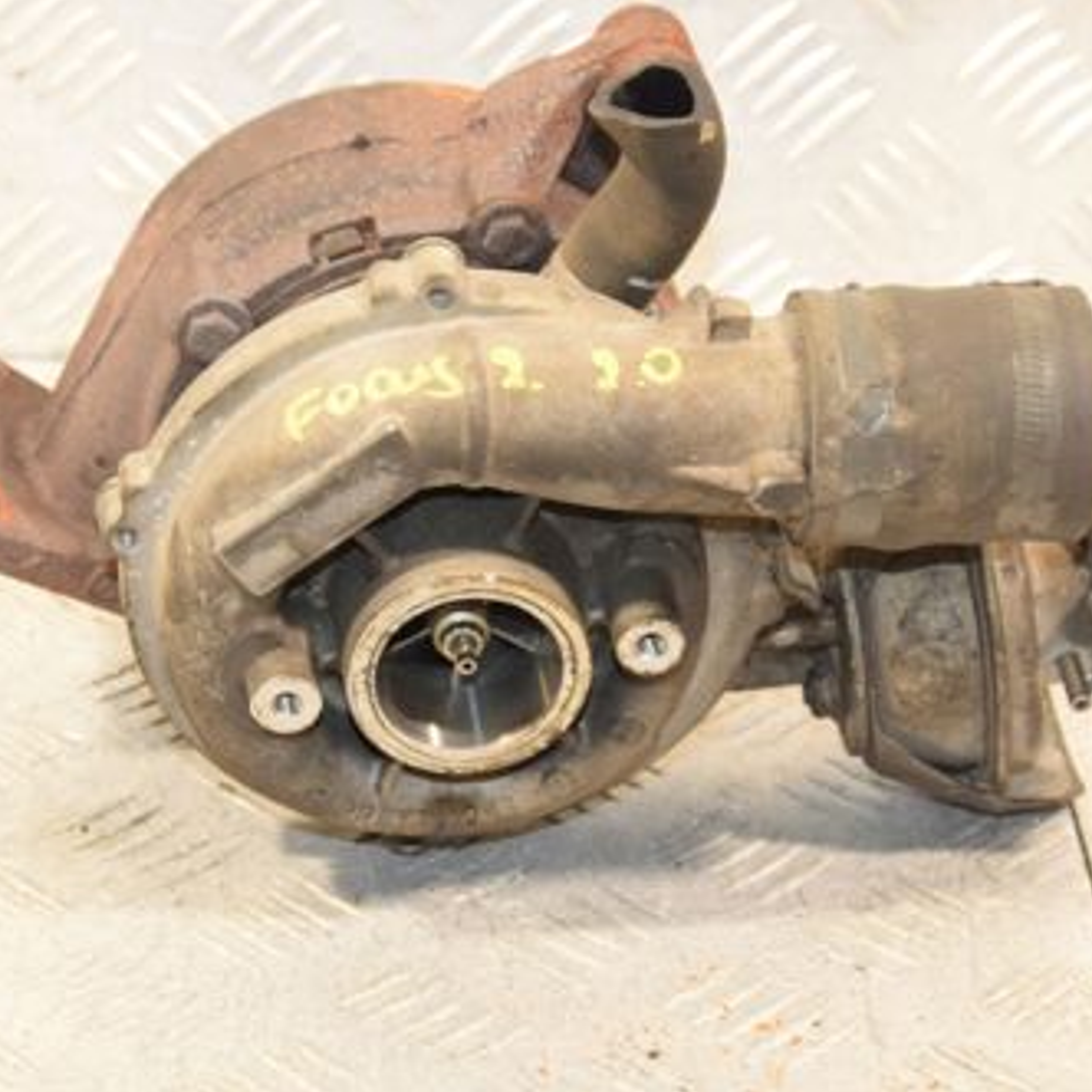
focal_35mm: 118
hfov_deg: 14.8
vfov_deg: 14.8
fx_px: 4211
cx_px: 487
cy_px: 484
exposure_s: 1/160
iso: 1600
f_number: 5.6
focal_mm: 48
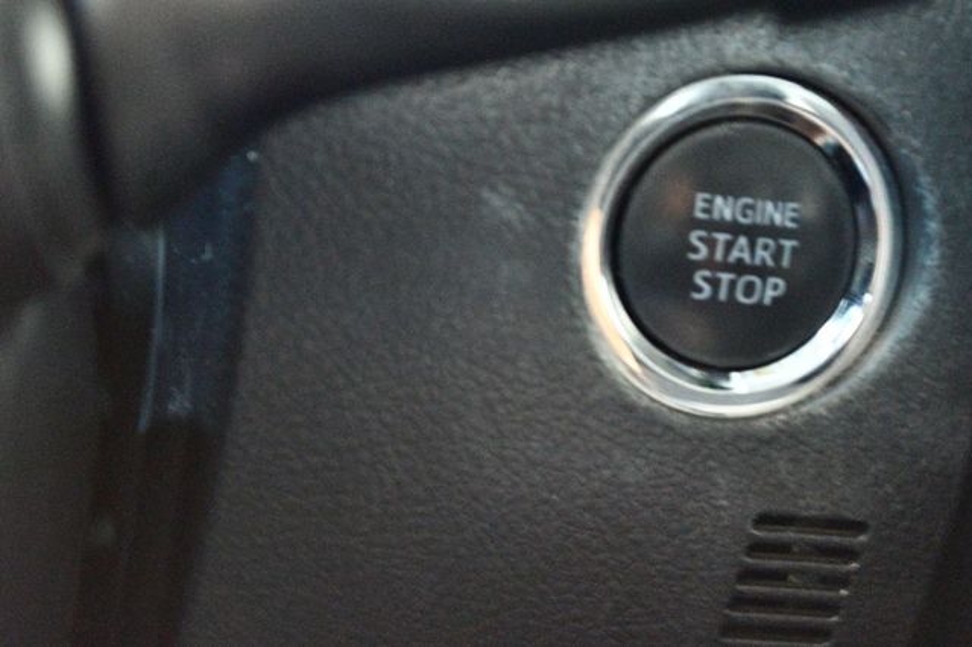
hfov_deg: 24.8
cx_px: 486
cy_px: 324
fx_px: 2213
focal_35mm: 82
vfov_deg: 16.6
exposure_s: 1/5
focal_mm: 55
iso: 12800
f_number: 5.6
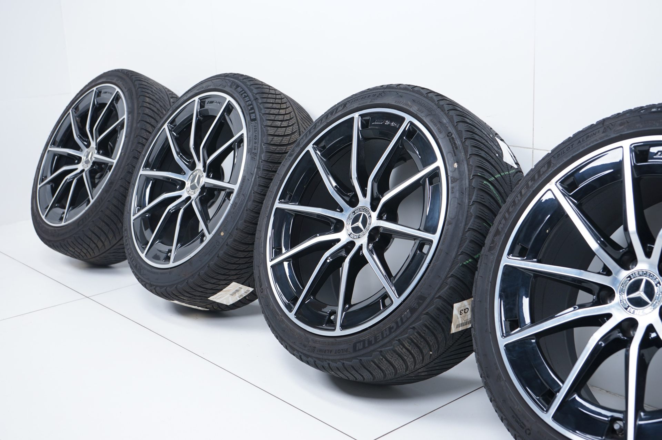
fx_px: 790
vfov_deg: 31.1
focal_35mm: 43
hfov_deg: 45.5
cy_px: 220
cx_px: 331
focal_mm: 43
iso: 250
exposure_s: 1/100
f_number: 7.1
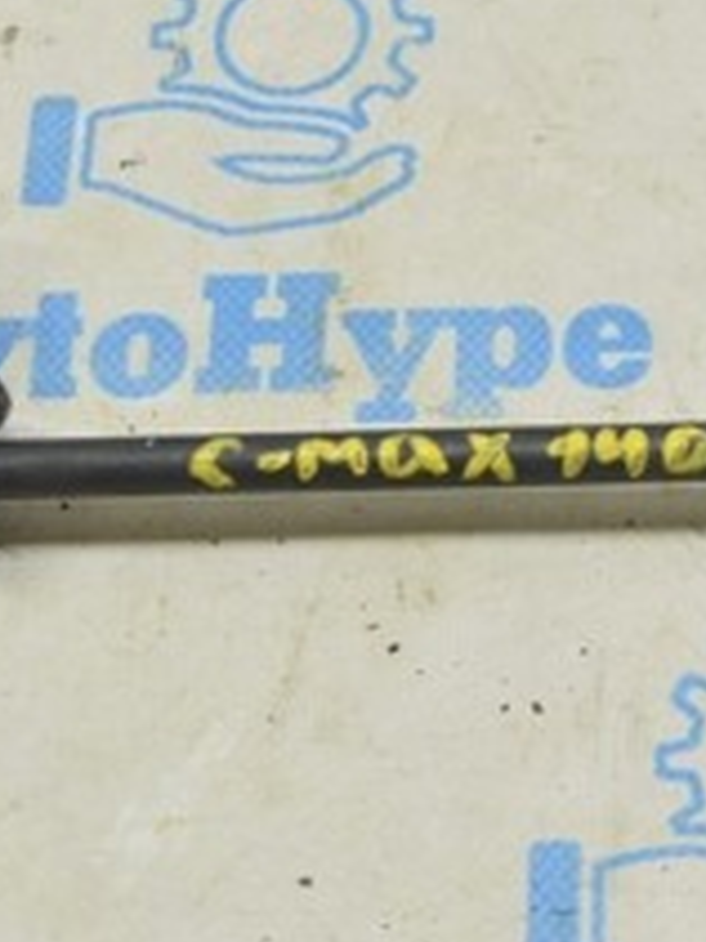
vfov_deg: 18.0
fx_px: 2980
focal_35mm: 109
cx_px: 867
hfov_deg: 13.1
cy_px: 391
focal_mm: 25
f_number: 5.6
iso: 400
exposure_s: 1/20
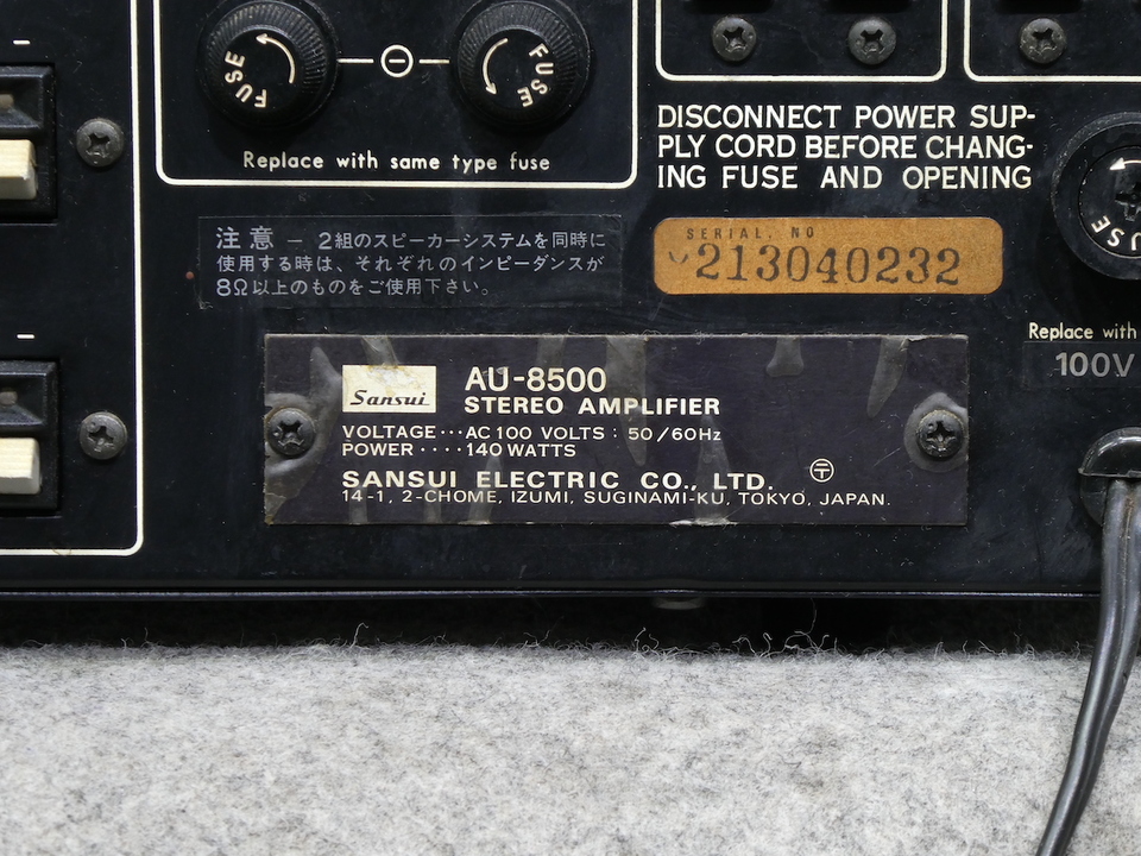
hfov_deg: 10.7
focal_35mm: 185
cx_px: 570
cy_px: 428
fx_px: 6098
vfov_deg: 8.0
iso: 200
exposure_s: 1/3.2
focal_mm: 33.2
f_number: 5.6
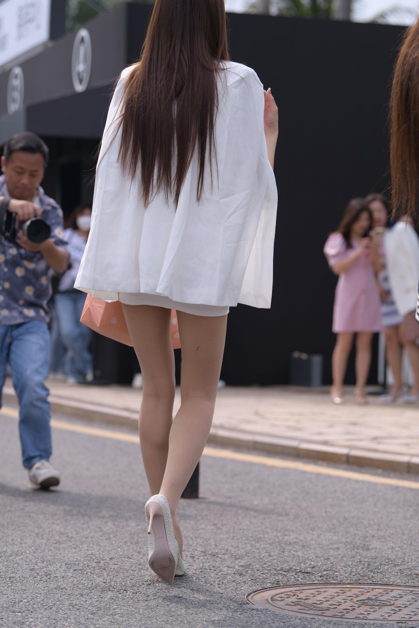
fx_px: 1780
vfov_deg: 20.0
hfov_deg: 13.4
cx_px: 210
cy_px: 314
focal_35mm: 102
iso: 80
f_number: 4
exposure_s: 1/640
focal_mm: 102
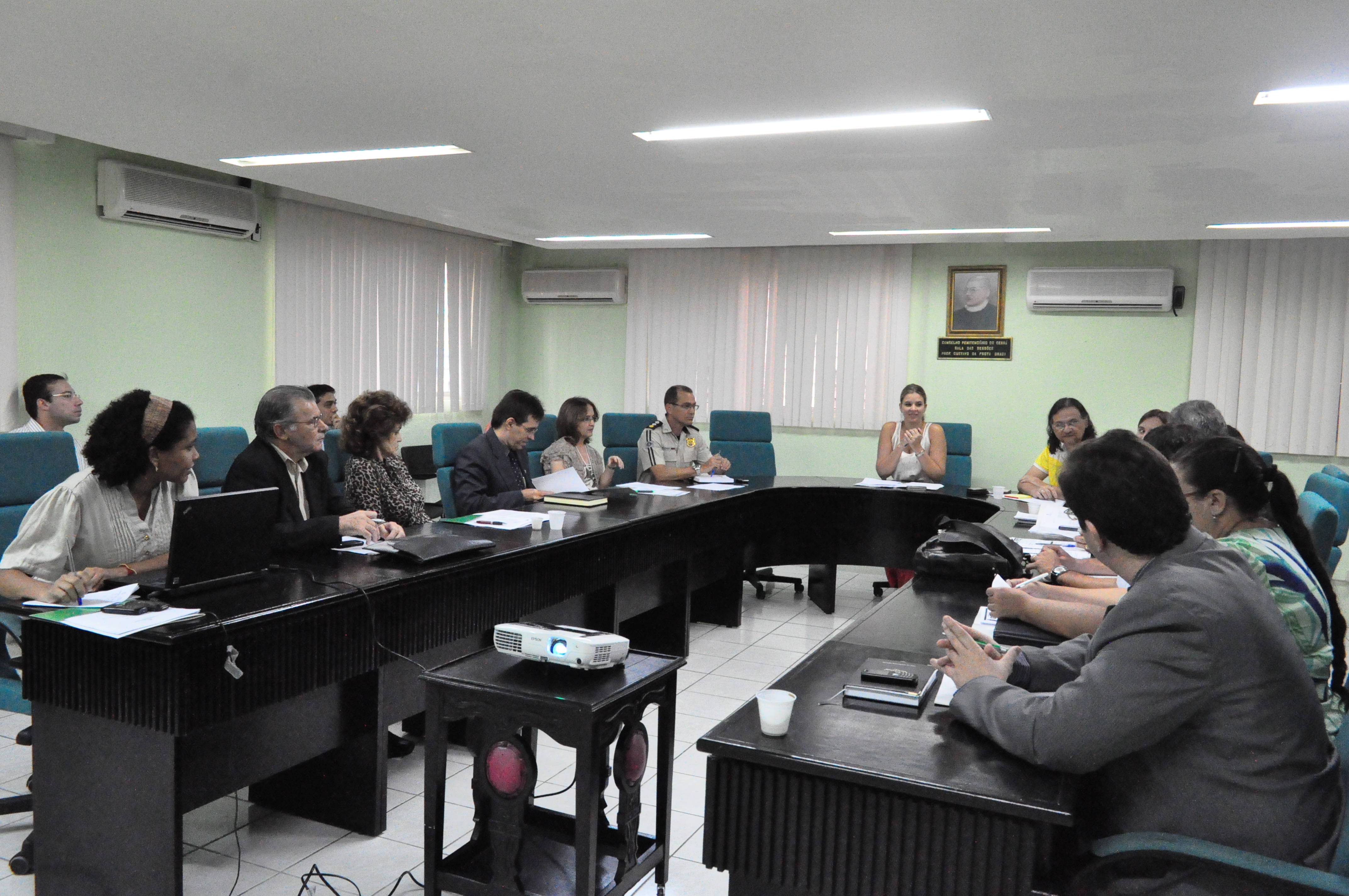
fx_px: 1011
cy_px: 448
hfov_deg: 67.4
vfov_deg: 47.8
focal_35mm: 27
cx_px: 674
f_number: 8
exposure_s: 1/100
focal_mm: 18
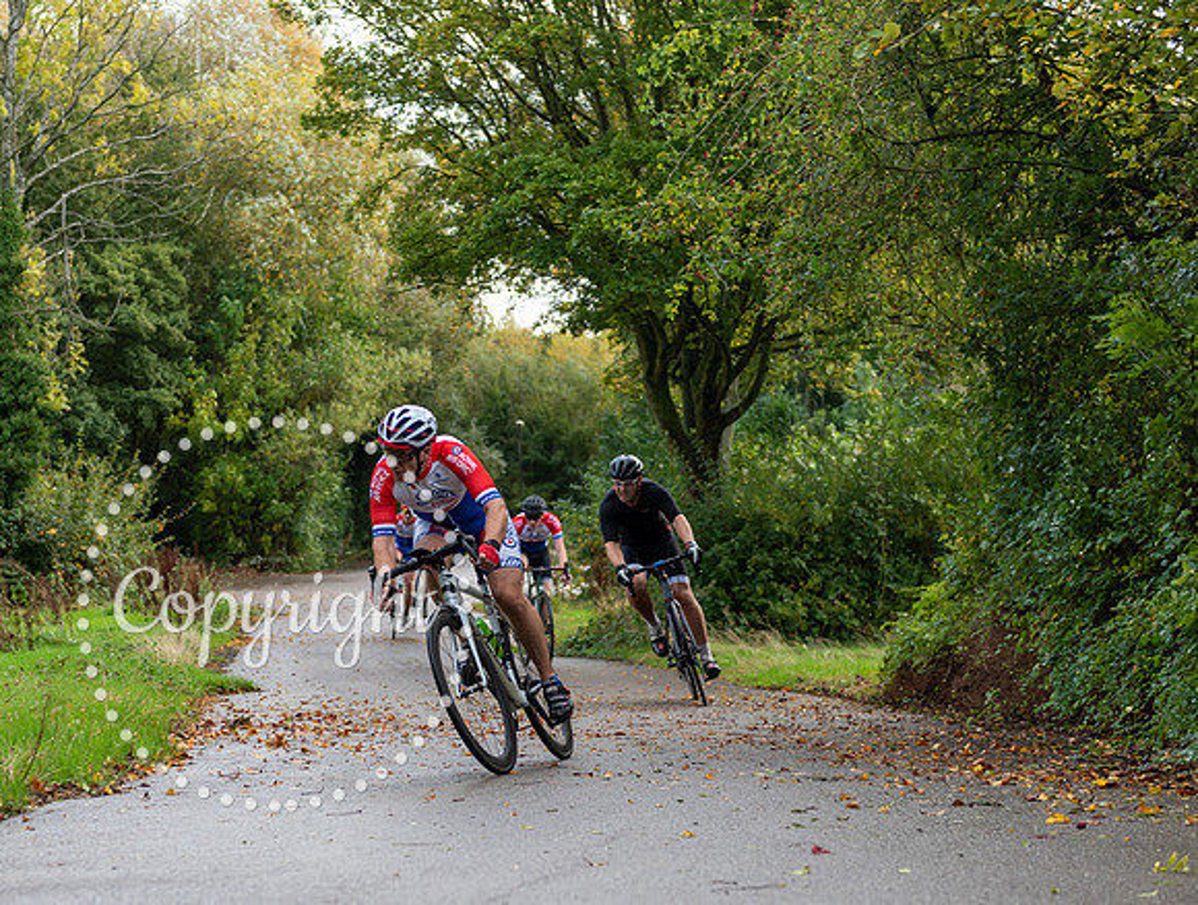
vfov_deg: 18.5
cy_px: 554
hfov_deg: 24.3
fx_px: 2768
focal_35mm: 80
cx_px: 413
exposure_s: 1/500
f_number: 3.2
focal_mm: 60
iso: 200
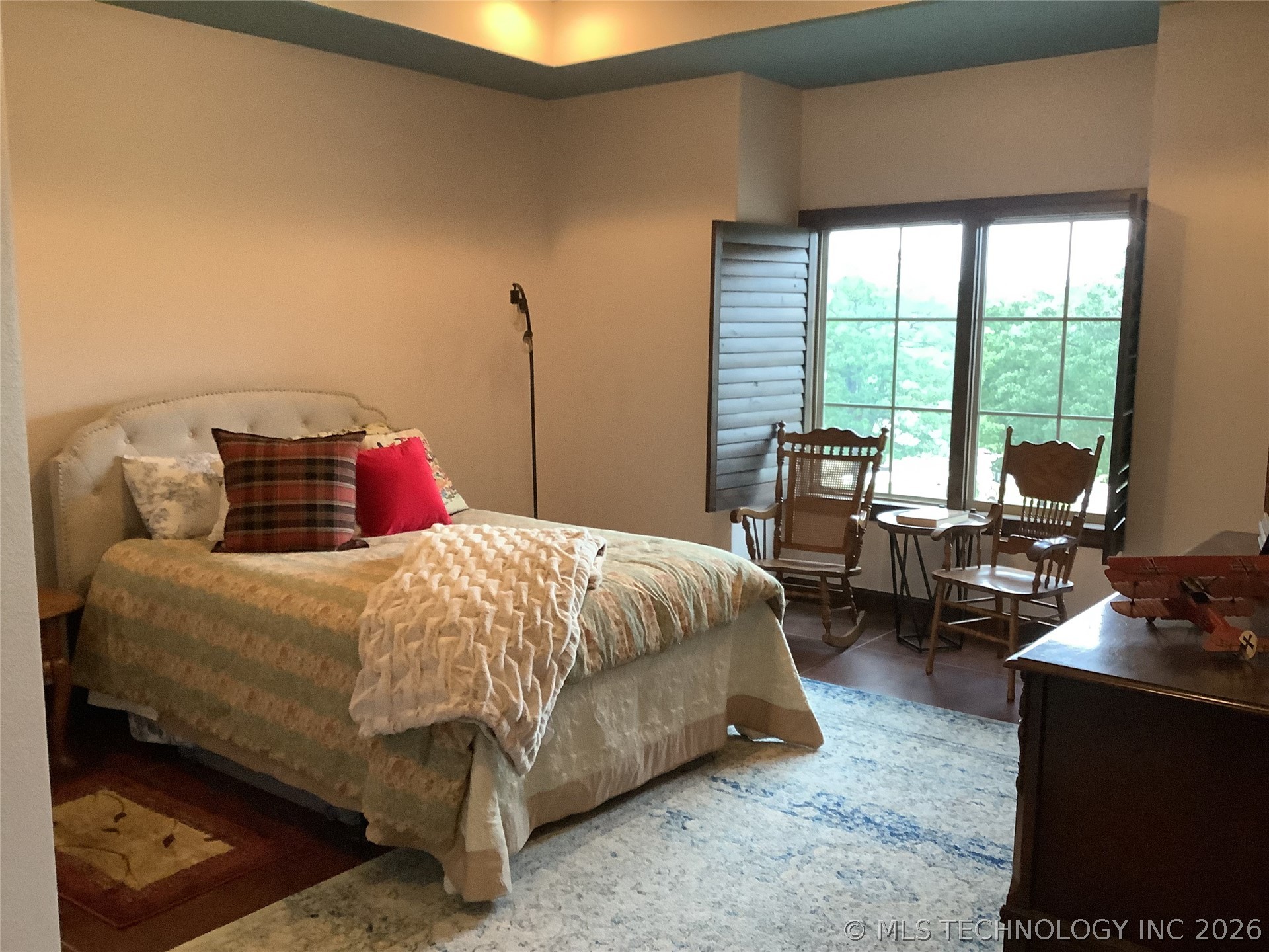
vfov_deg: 45.4
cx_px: 634
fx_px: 1136
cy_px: 476
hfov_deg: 58.4
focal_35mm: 31
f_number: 2.4
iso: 320
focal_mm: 3.3
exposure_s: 1/60
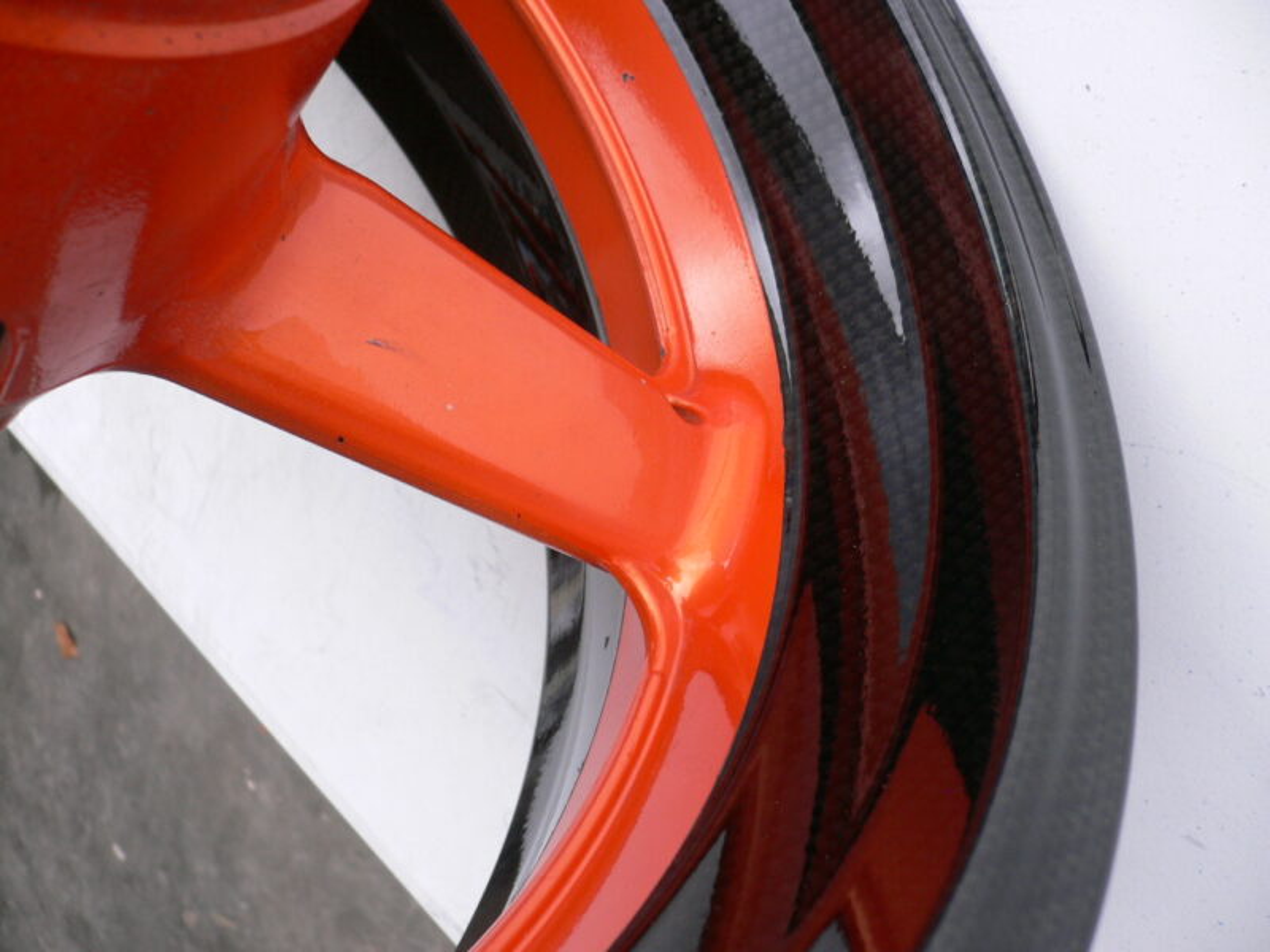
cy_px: 476
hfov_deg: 52.6
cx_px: 635
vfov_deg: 40.7
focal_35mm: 35
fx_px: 1284
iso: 100
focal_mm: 5.8
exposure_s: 1/80
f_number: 2.8
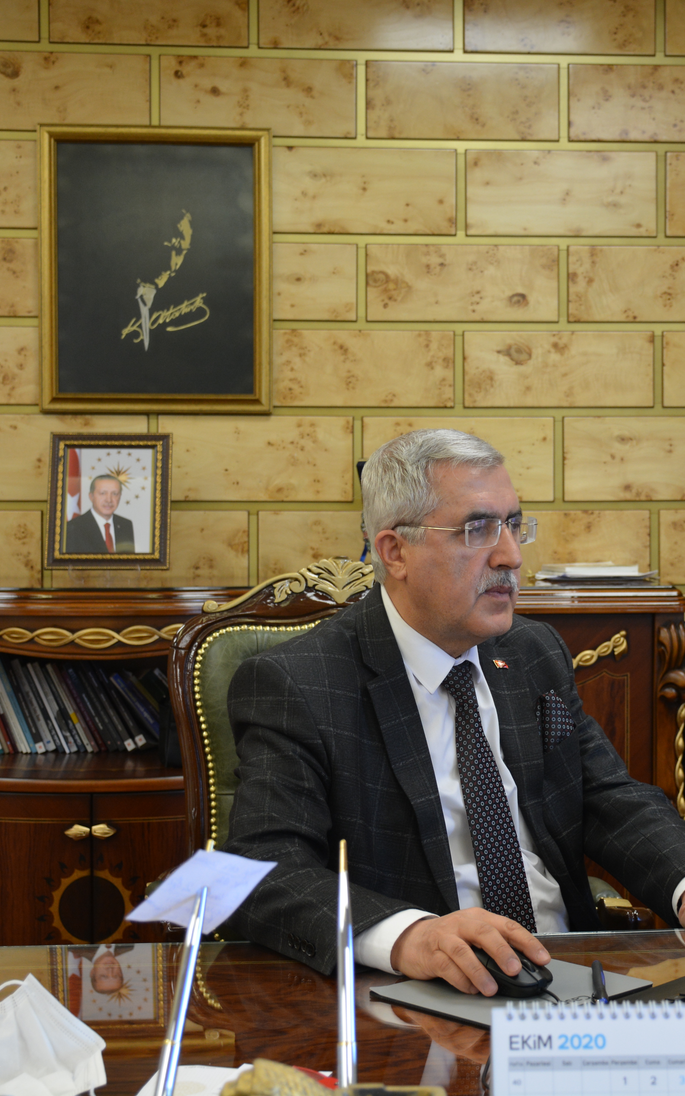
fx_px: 1792
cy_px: 545
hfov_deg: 21.6
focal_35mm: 60
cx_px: 459
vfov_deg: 34.0
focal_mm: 26
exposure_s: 1/60
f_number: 4
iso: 400
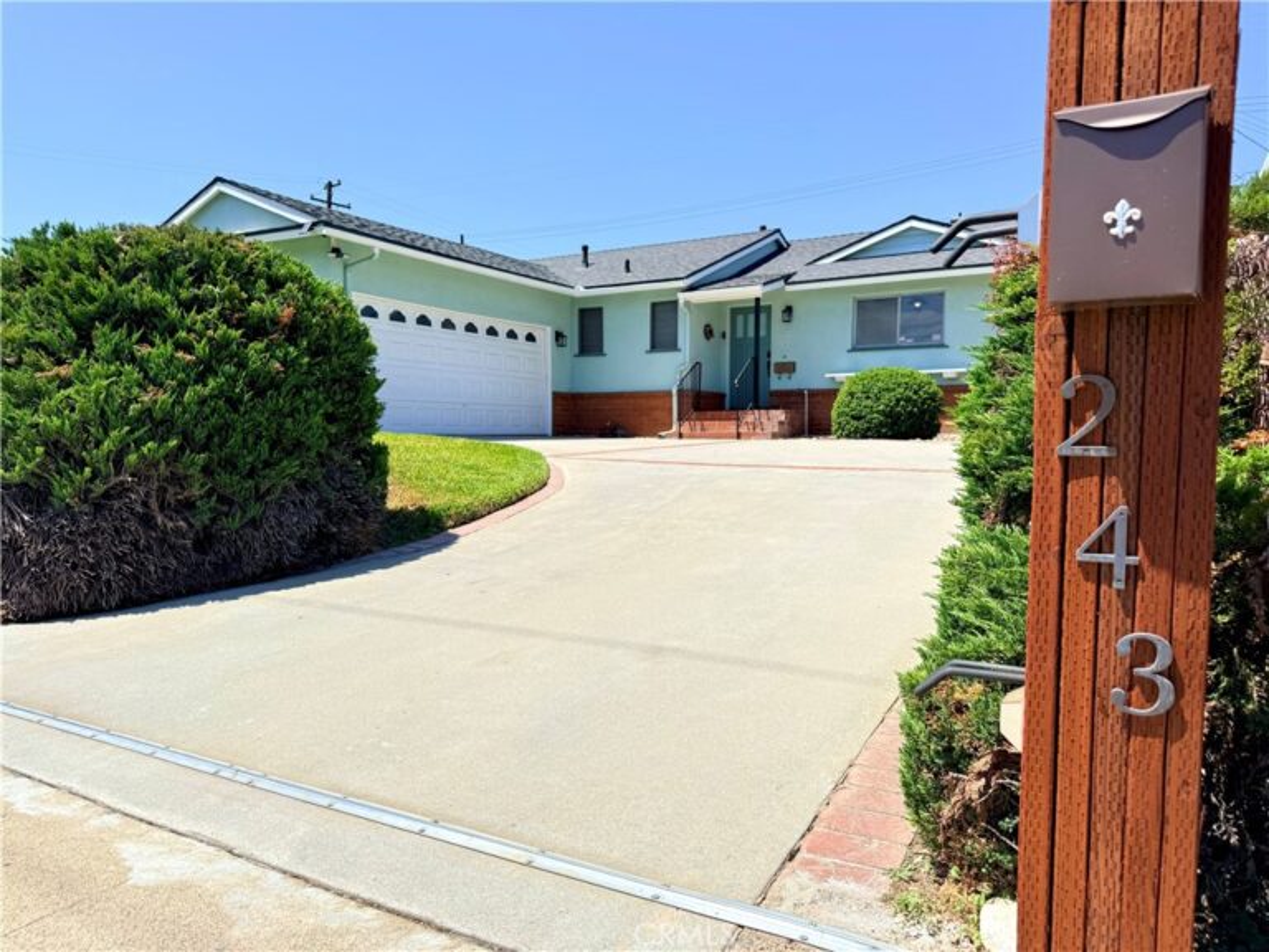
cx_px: 634
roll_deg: +0.1
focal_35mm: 24
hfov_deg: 71.6
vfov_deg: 56.8
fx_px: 880
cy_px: 476
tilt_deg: -3.8
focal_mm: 6.76
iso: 80
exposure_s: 1/4975
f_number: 1.78
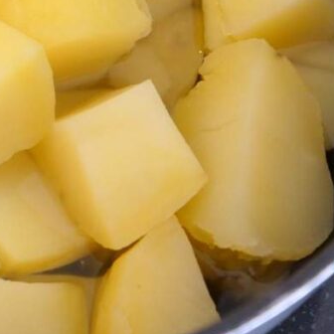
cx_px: -5
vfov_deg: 10.4
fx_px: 1823
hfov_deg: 10.4
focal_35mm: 167
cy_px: 4
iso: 2000
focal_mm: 31
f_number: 3.7
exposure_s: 1/80
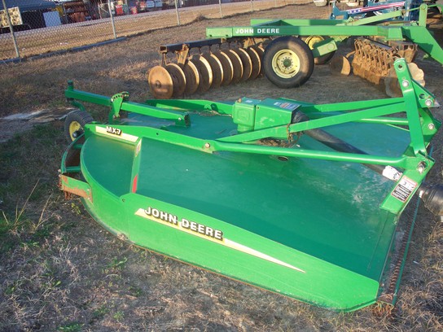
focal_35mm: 35
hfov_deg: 52.6
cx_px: 222
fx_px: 448
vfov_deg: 40.7
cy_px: 166
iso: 80
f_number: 2.8
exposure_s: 1/250
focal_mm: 7.54
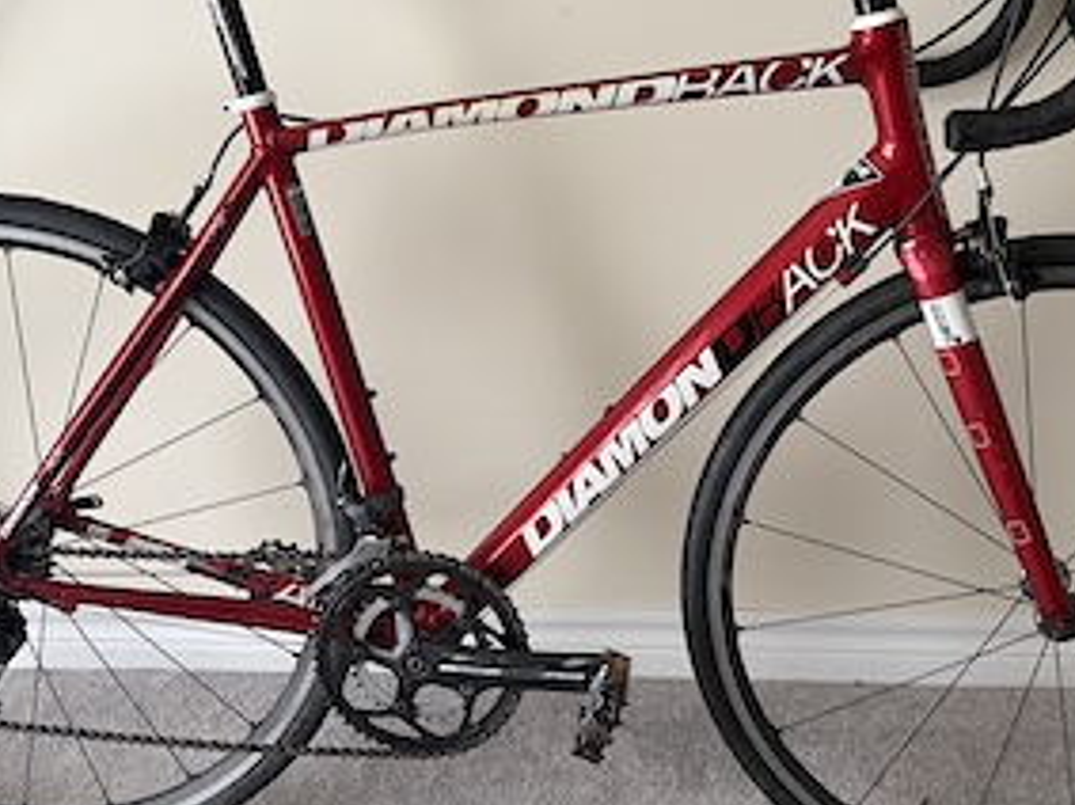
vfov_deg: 31.4
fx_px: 1428
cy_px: 340
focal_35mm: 46
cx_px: 558
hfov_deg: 41.2
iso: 200
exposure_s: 1/60
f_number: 1.6
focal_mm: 5.96
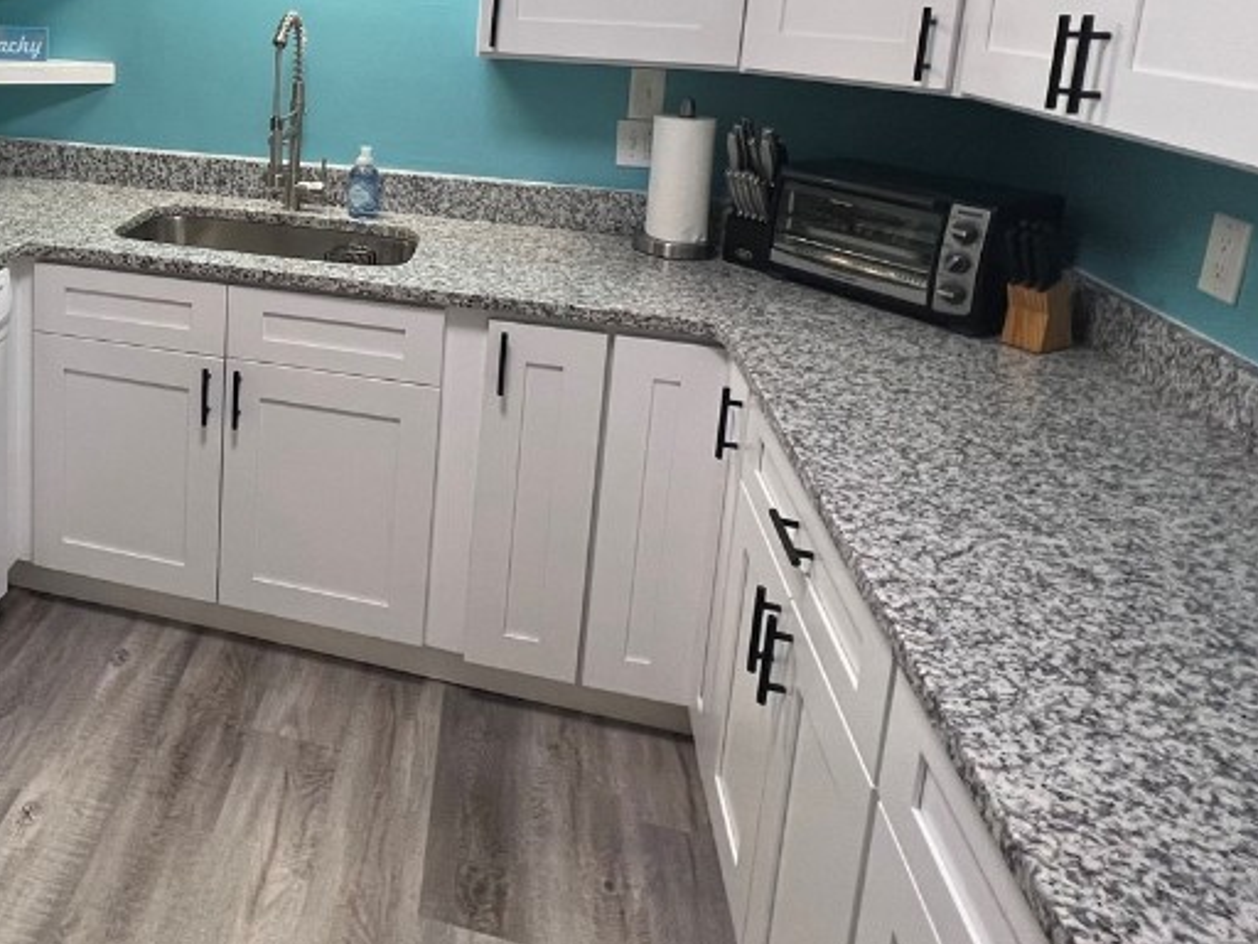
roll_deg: -2.4
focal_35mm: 26
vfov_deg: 48.7
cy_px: 135
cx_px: 243
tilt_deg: -8.5
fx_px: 945
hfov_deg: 61.5
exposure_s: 1/120
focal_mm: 1.57
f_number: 1.8
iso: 200
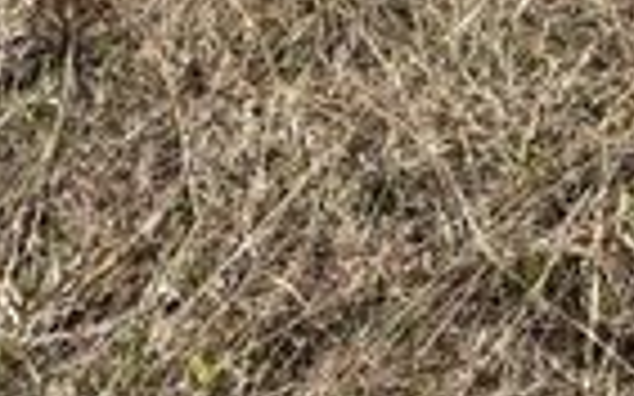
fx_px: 2245
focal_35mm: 130
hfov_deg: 14.5
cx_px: 1075
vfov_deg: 8.0
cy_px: -965
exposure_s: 1/4630
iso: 50
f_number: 1.6
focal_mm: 5.96
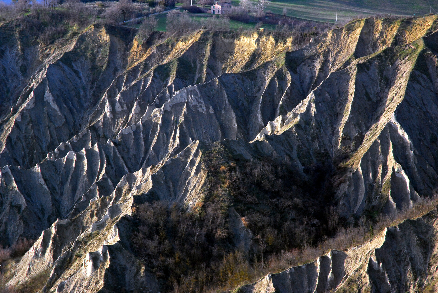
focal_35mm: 105
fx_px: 1279
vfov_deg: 13.1
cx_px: 219
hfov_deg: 19.4
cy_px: 146
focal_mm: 70
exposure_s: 1/200
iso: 500
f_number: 10
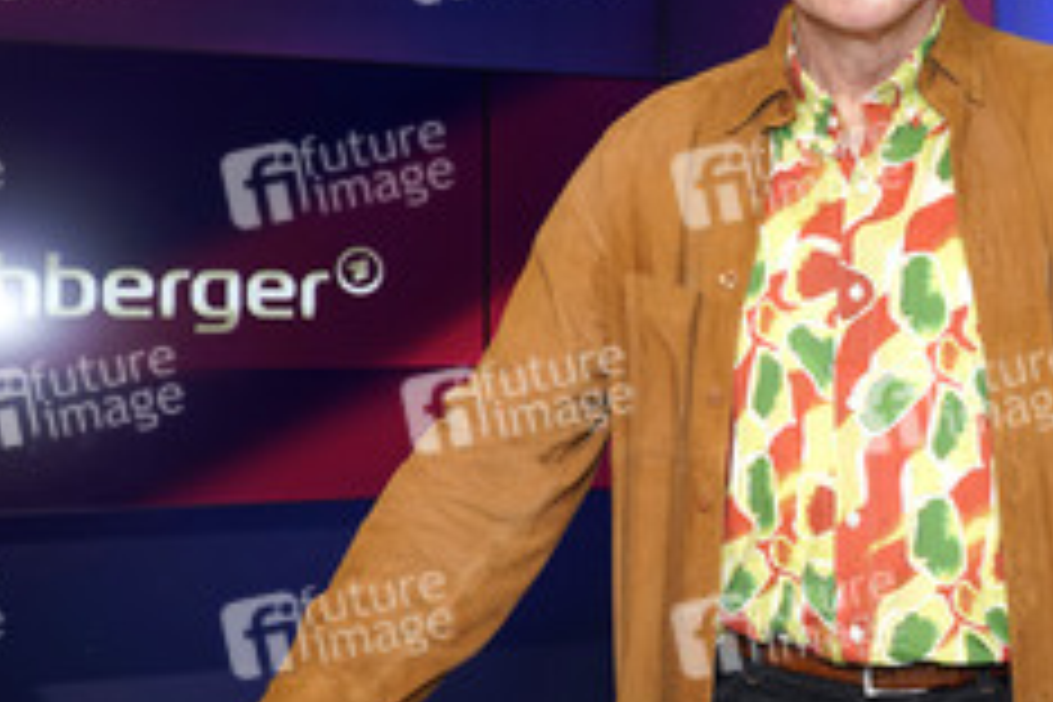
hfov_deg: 35.6
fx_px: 1579
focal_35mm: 54
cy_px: 288
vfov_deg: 25.0
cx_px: 848
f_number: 5
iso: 1600
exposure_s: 1/160
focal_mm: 28
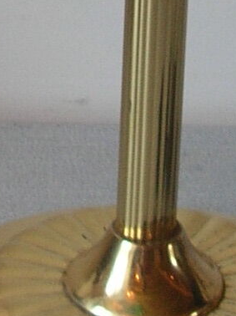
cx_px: 133
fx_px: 1929
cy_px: -143
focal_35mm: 212
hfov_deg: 7.0
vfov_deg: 9.1
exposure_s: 1/14.7
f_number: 2.8
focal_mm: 5.8
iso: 50
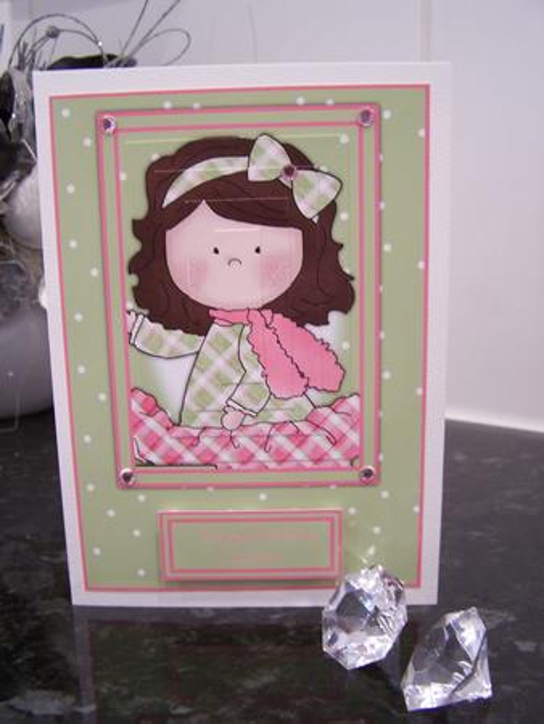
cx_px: 272
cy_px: 362
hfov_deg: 37.8
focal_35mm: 38
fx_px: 795
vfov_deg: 49.0
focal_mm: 6.3
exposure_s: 1/8
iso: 140
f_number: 2.8
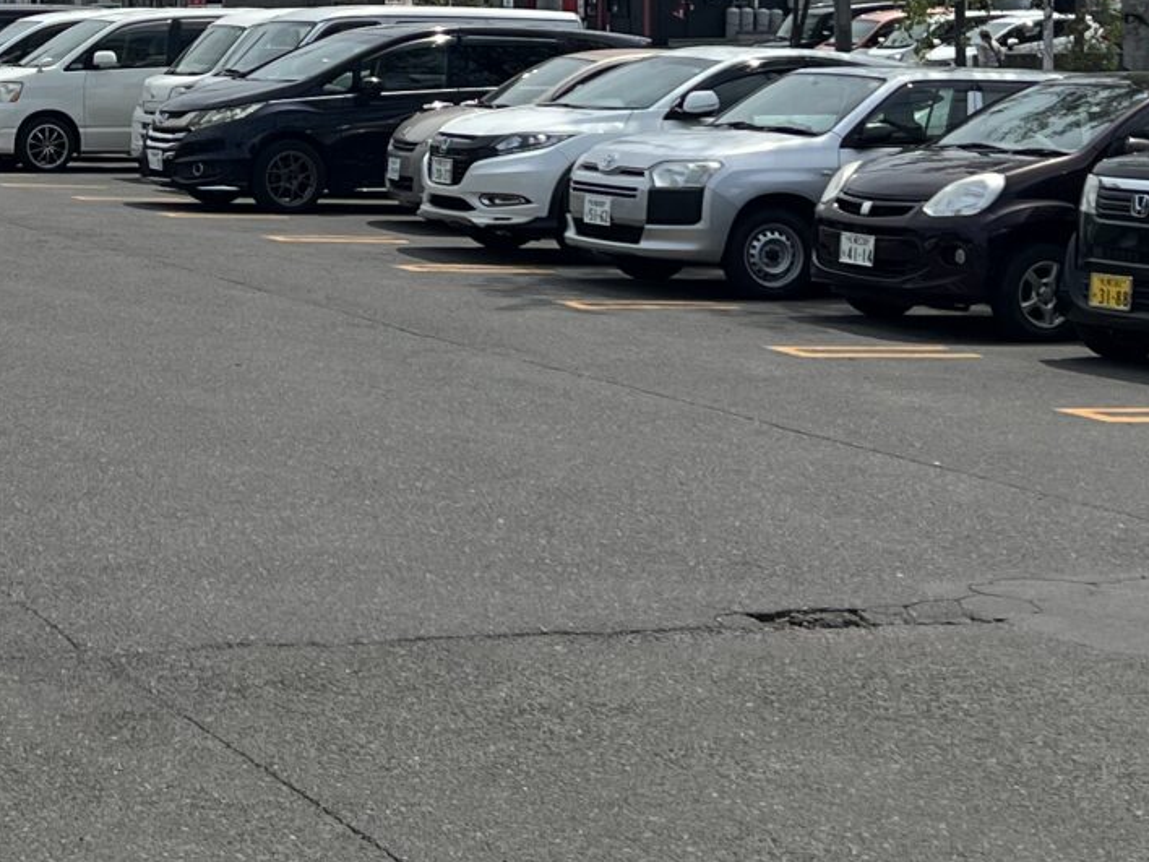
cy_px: 10
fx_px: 3120
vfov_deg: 15.5
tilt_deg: +0.8
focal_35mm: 94
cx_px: 123
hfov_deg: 20.5
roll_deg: +0.8
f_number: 1.5
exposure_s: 1/6579
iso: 50
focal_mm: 5.7
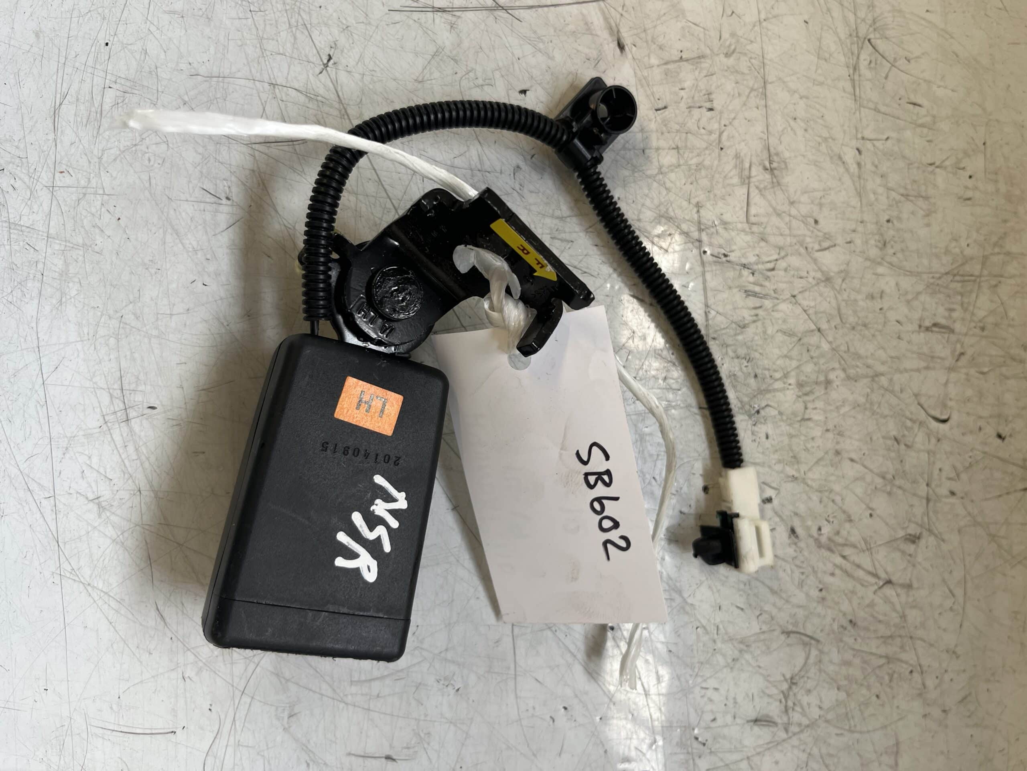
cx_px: 514
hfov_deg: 67.3
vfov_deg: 53.1
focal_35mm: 26
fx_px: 771
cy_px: 386
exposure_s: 1/121
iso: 64
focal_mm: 5.1
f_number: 1.6
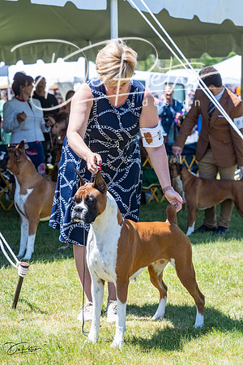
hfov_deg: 13.7
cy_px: 182
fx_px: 1012
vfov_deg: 20.4
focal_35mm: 100
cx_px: 122
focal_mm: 100
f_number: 7.1
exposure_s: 1/1600
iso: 1600
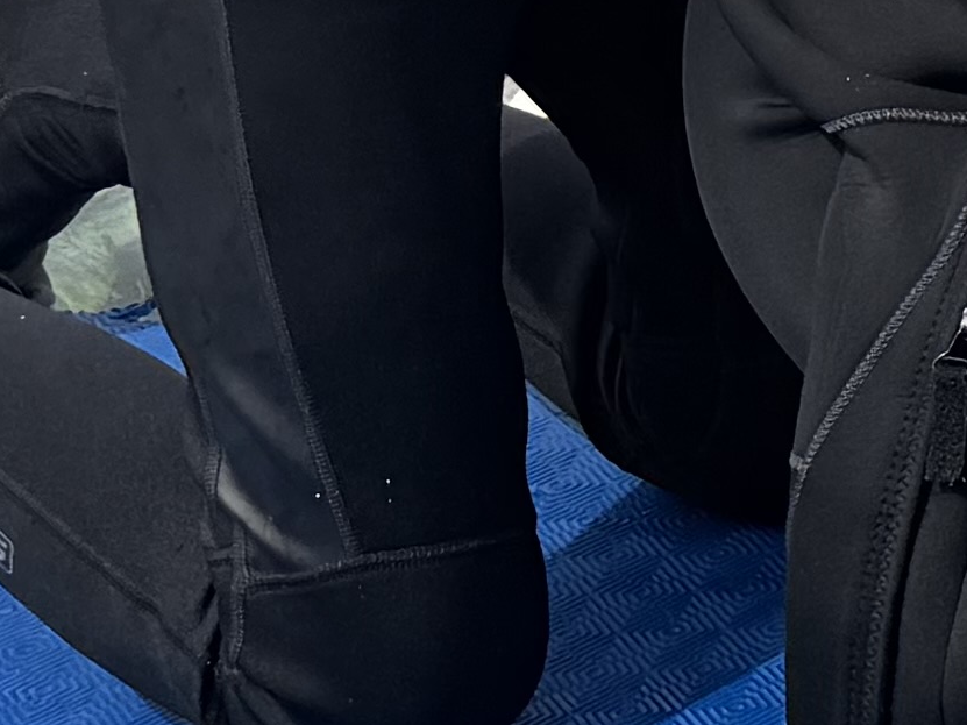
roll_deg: -2.6
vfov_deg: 8.5
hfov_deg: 9.4
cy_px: -780
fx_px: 4609
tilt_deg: -15.8
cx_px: 2927
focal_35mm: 165
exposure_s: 1/6173
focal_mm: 6.76
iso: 80
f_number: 1.78
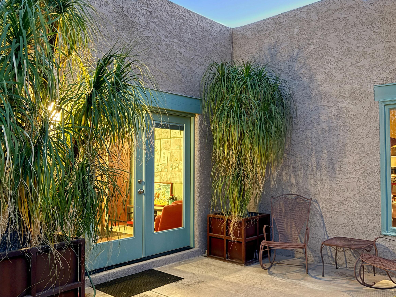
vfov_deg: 45.4
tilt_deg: +2.7
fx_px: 355
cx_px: 206
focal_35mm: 31
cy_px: 154
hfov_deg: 58.3
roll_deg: -0.4
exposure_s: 1/30
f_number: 1.78
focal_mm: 6.76
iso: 800
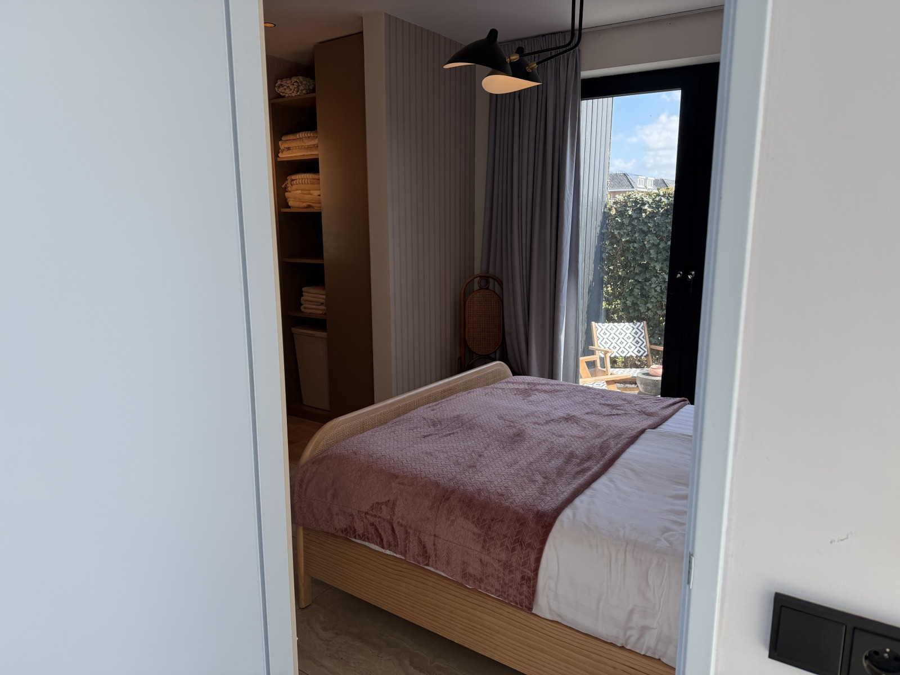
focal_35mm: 24
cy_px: 338
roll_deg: -0.1
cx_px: 450
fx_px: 624
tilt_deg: -10.4
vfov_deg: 56.8
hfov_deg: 71.6
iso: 100
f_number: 1.78
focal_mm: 6.76
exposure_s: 1/728
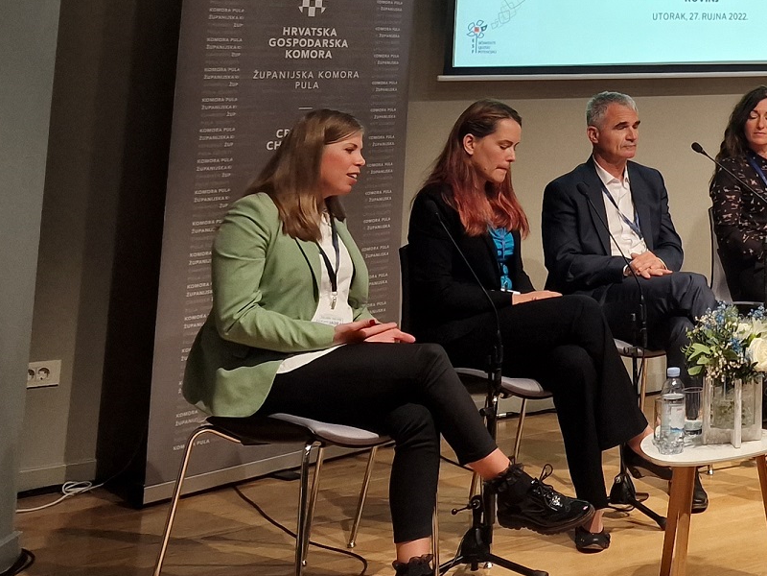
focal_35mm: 69
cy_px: -186
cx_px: 915
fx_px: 1529
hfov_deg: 25.4
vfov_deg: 19.5
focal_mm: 6.4
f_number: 1.8
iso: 100
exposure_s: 1/100
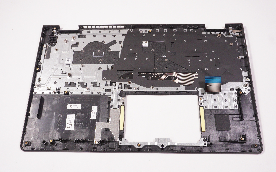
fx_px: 267
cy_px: 88
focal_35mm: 36
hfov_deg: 54.6
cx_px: 138
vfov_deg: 35.8
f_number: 6.3
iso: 640
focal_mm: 23
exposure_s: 1/160
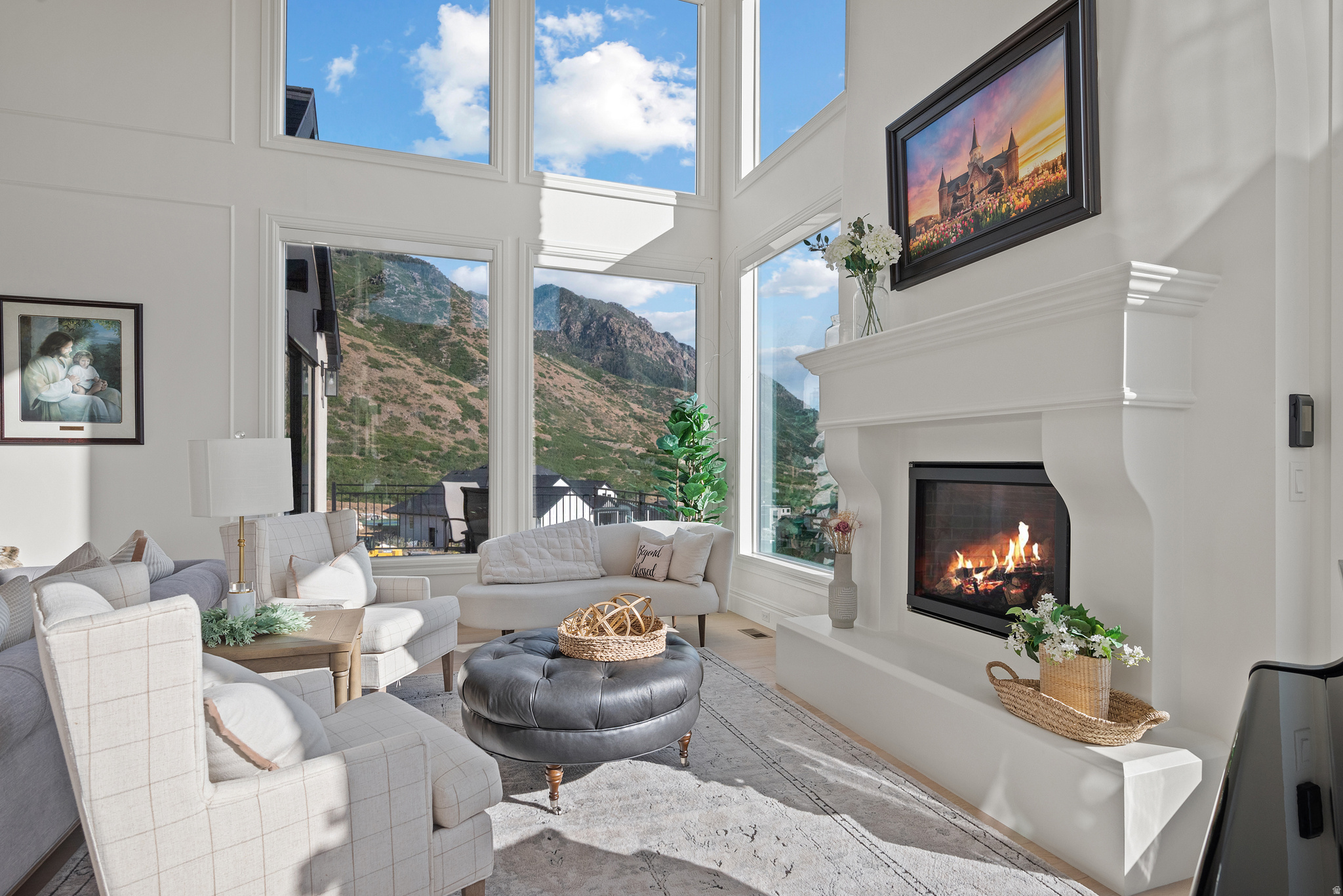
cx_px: 672
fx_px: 690
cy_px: 448
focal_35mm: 18
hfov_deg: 88.4
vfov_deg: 66.0
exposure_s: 1/50
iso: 500
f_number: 8
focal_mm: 18.5
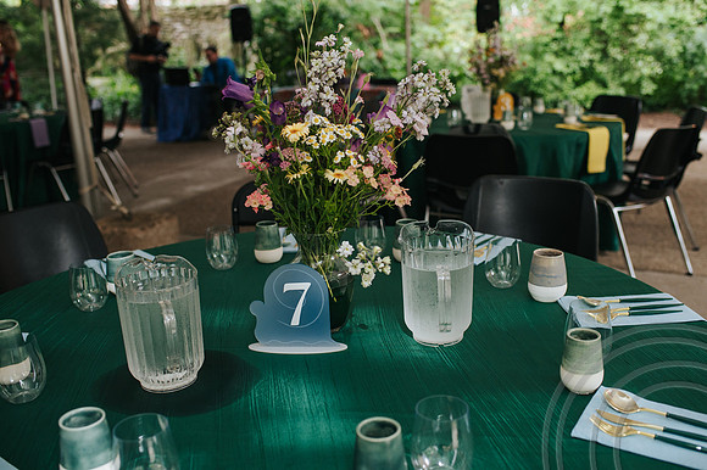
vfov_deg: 36.4
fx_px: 716
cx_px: 368
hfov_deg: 52.5
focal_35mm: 36
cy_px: 225
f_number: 3.2
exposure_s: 1/200
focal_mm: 35
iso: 1000
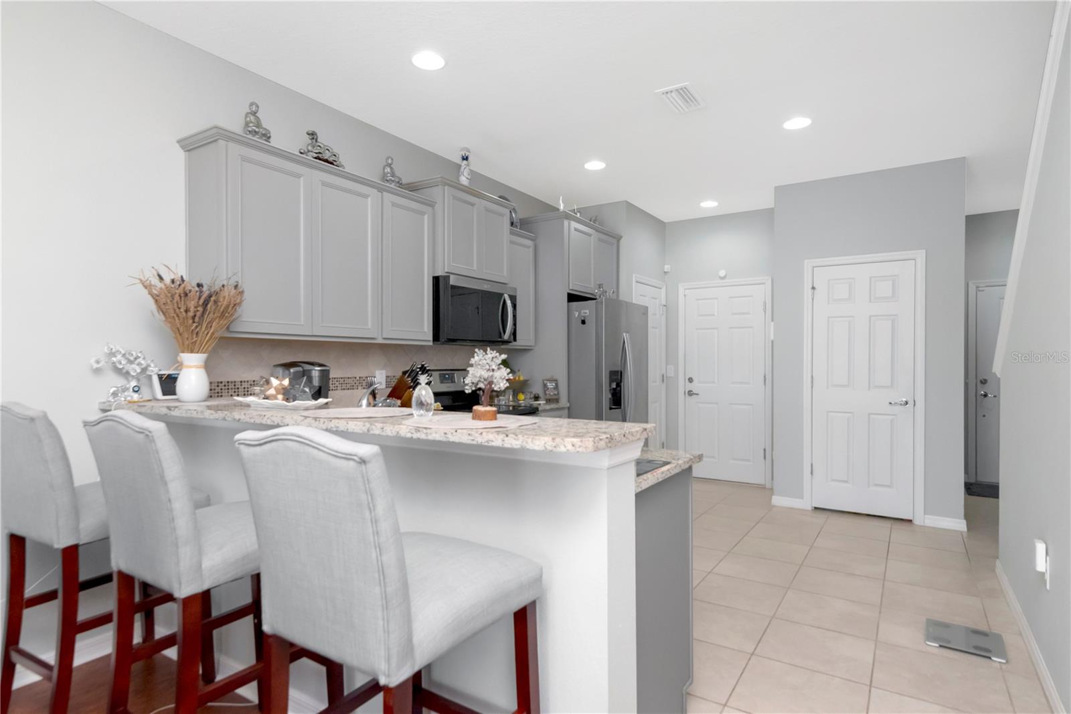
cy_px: 357
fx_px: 580
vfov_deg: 63.2
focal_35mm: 20
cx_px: 536
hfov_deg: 85.4
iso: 1000
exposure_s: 1/100
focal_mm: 13
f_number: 6.3
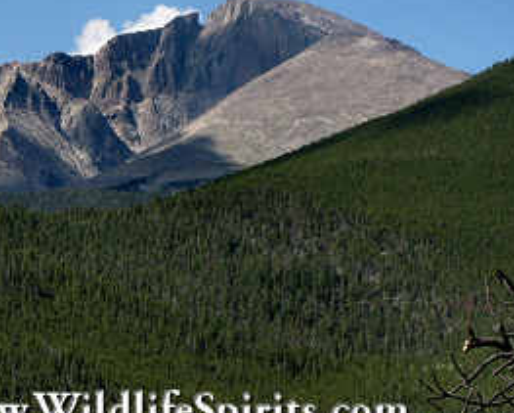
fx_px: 3290
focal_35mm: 216
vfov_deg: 7.2
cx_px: -2
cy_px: 110
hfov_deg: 8.9
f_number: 4.9
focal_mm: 17.4
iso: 80
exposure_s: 1/750
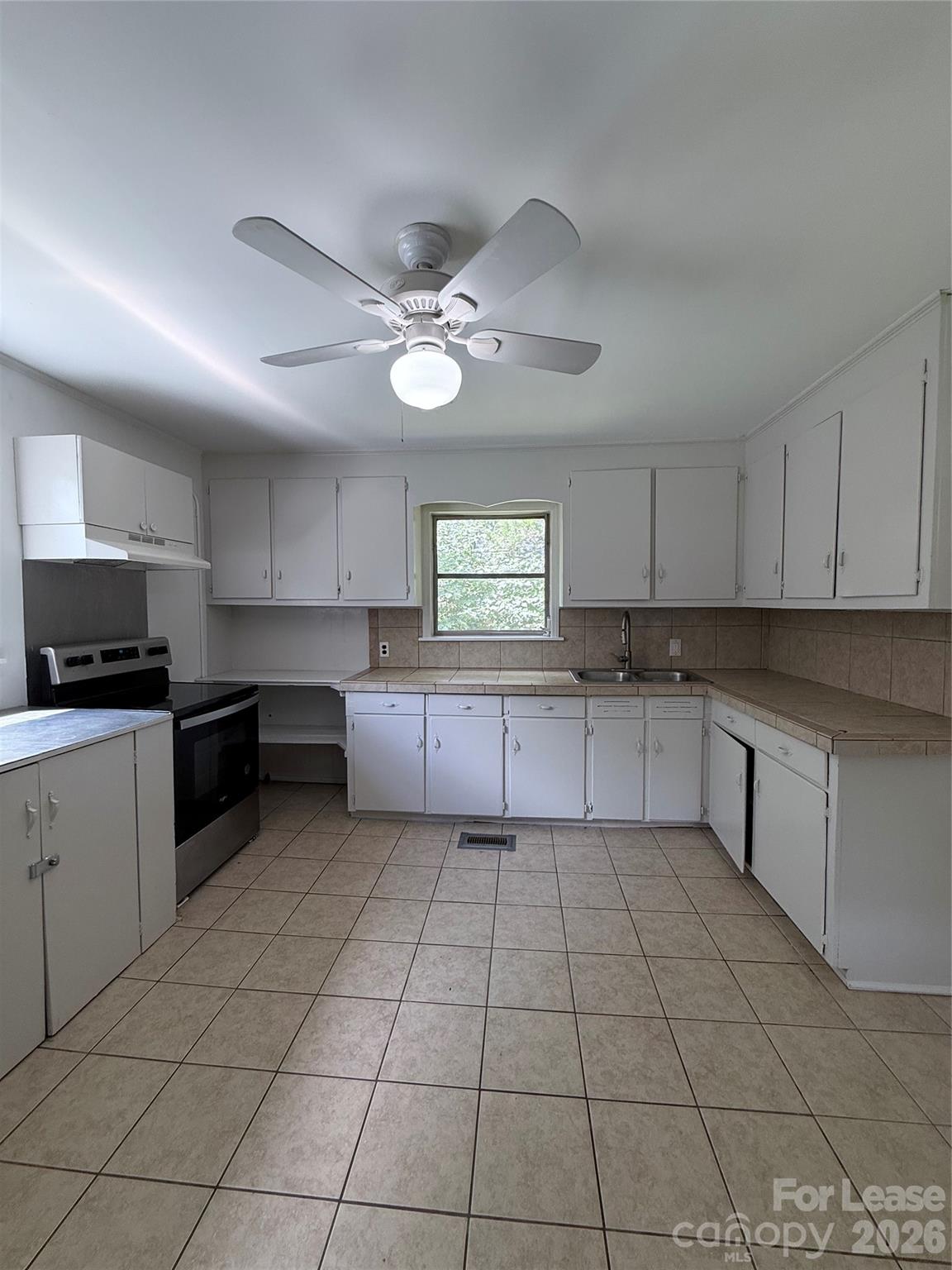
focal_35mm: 14
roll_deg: -0.1
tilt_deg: -2.3
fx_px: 513
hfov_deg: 85.7
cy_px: 635
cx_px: 476
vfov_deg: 102.1
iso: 100
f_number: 2.2
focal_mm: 2.22
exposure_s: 1/120
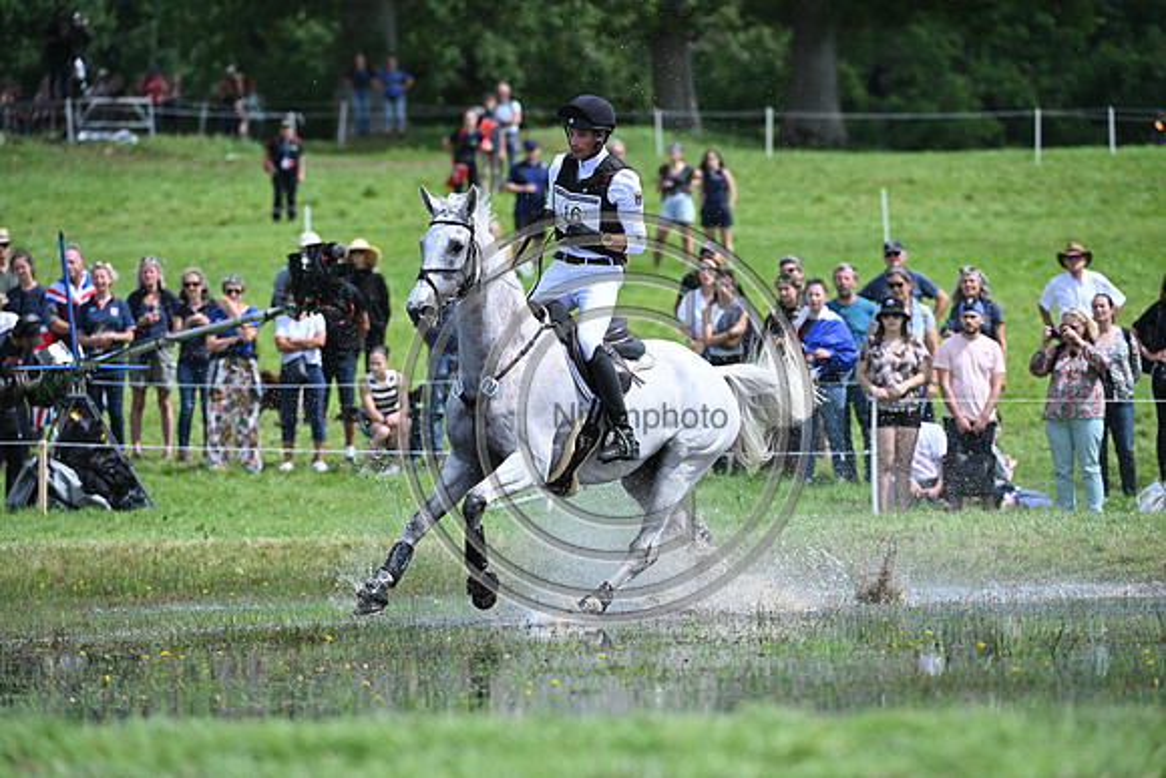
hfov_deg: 7.9
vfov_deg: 5.3
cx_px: 583
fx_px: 8423
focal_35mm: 260
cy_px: 389
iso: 450
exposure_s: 1/1600
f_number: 5
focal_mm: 260
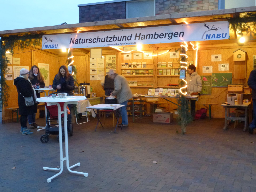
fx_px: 266
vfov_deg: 39.7
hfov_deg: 51.4
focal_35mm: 36
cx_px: 128
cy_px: 96
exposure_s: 1/4
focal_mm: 6.4
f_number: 3.7
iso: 400
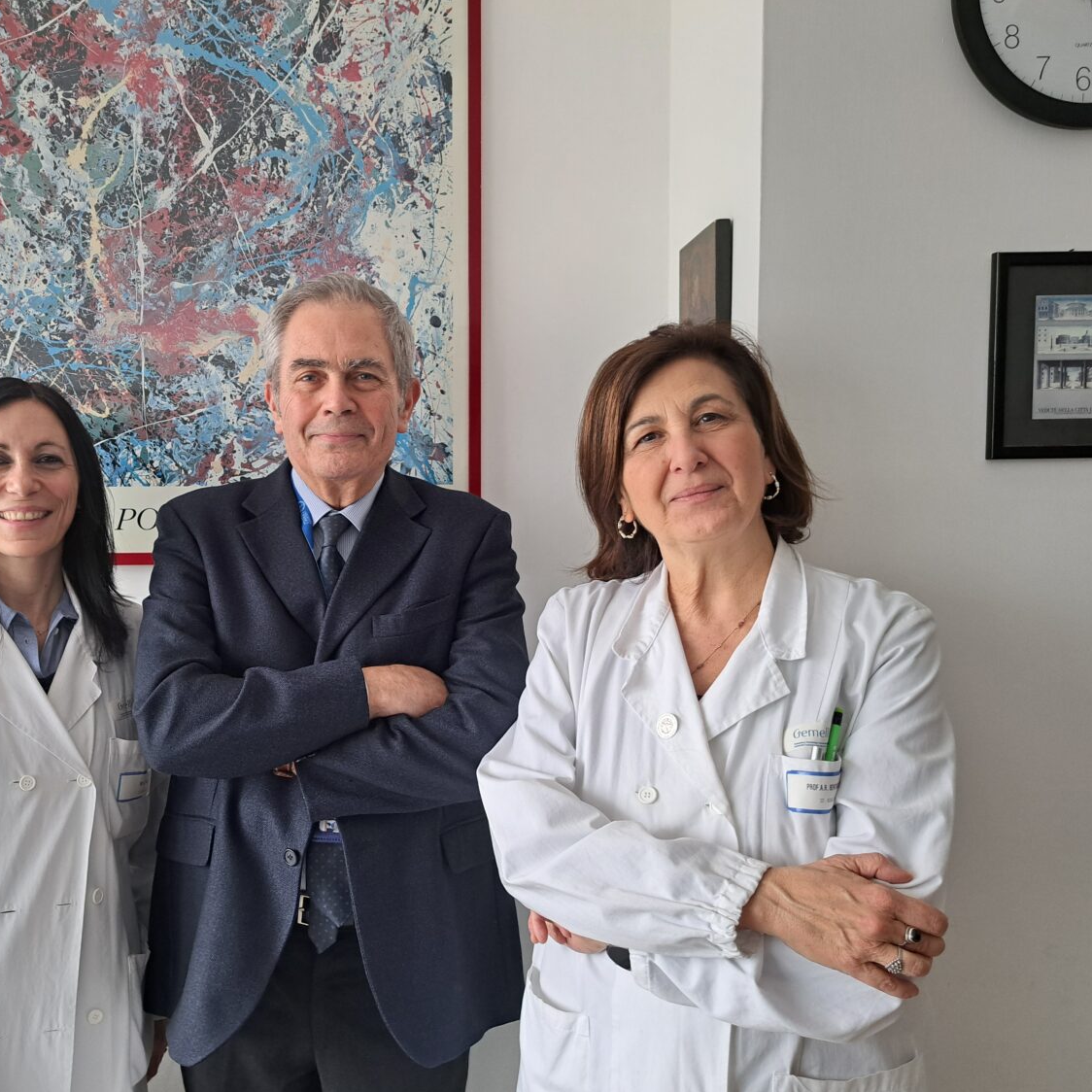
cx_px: 363
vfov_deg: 55.6
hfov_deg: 54.5
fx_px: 1035
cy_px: 558
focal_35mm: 29
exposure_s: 1/50
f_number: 1.8
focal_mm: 5.23
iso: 80
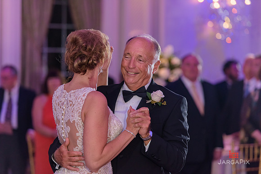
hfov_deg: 12.8
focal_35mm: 160
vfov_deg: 8.6
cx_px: 130
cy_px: 87
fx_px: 1160
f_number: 3.2
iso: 1600
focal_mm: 160
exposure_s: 1/125
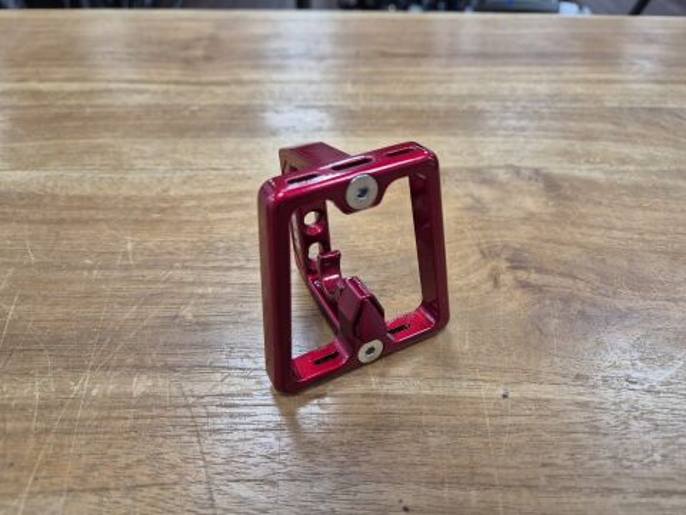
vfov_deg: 58.9
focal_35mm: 23
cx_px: 343
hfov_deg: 73.9
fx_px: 456
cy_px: 258
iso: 125
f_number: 1.8
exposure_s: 1/100
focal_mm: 5.4
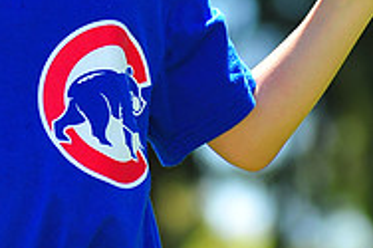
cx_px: 77
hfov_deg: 3.7
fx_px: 5756
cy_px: -101
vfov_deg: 2.5
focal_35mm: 556
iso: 200
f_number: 5
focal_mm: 180
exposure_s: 1/400
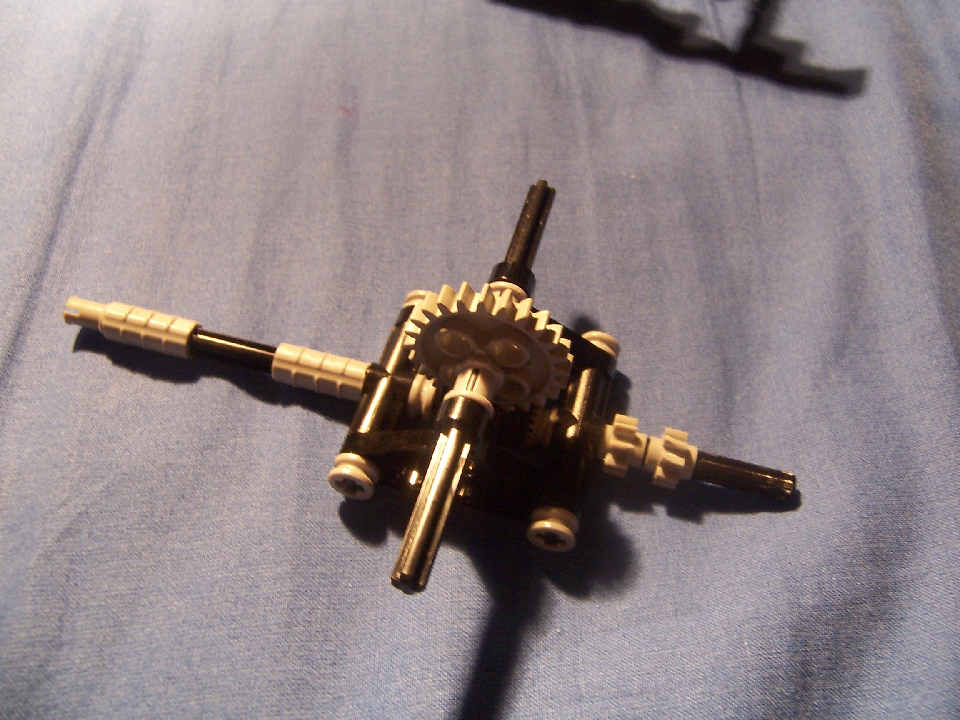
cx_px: 480
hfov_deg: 55.4
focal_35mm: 33
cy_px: 360
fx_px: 915
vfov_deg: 42.9
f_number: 3.4
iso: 140
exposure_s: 1/20
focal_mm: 5.5
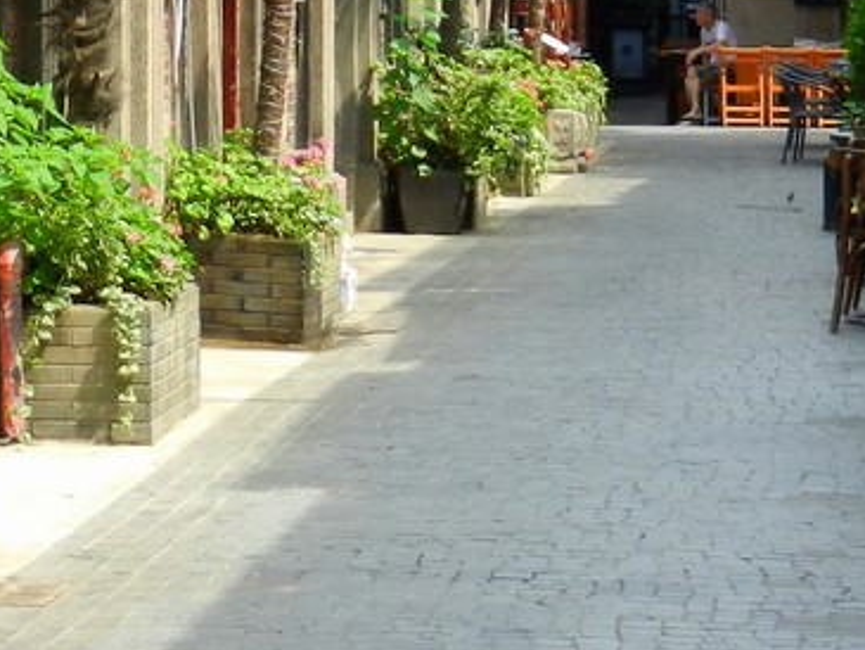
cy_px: -216
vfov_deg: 9.8
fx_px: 3700
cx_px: 73
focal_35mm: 148
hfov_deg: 13.2
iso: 180
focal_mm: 8.2
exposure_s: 1/250
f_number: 4.2
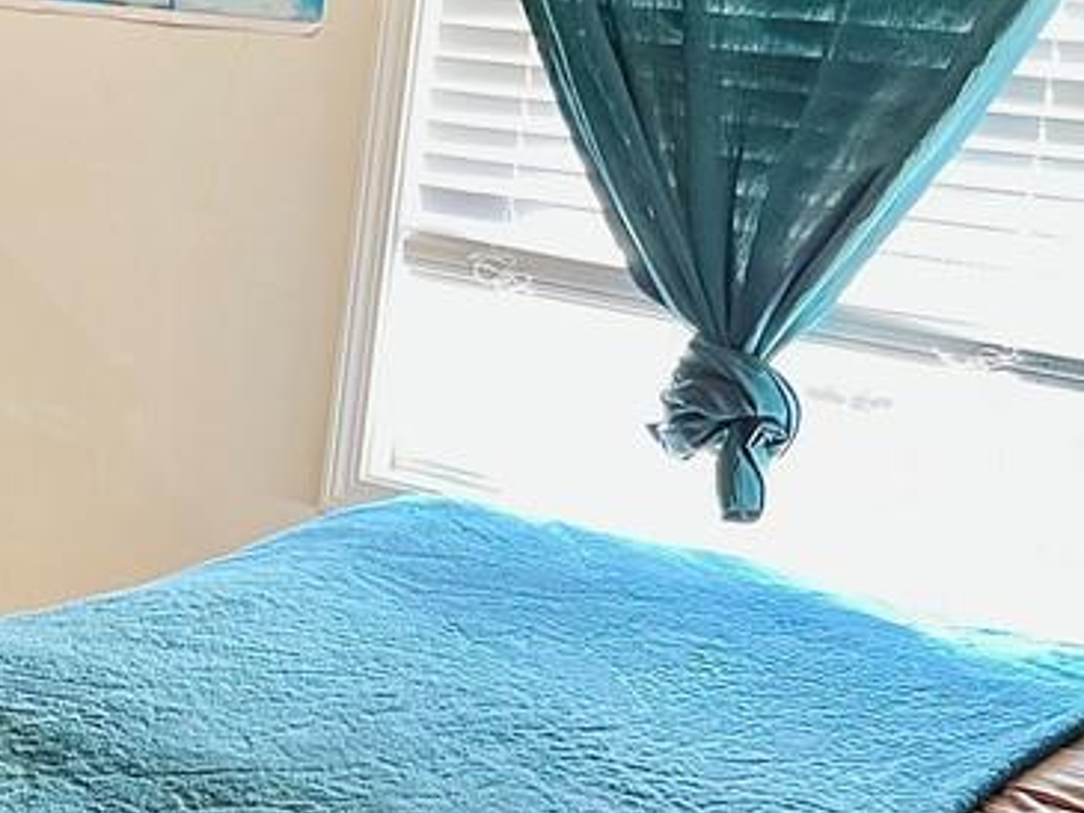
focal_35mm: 73
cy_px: 306
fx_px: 2287
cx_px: -389
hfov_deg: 23.1
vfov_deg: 20.1
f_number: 1.5
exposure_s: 1/60
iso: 160
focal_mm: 5.7
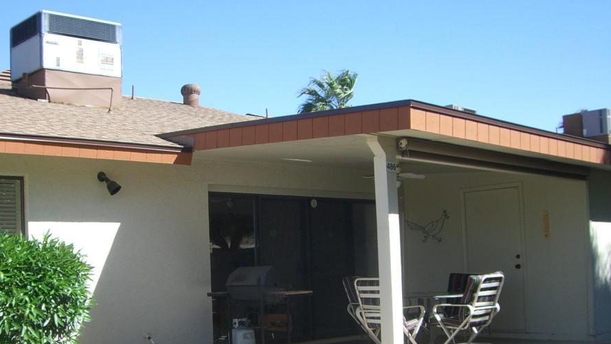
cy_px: 234
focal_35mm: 48
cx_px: 269
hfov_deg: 42.8
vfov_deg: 24.8
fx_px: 778
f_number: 4.3
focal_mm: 6.2
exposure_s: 1/320
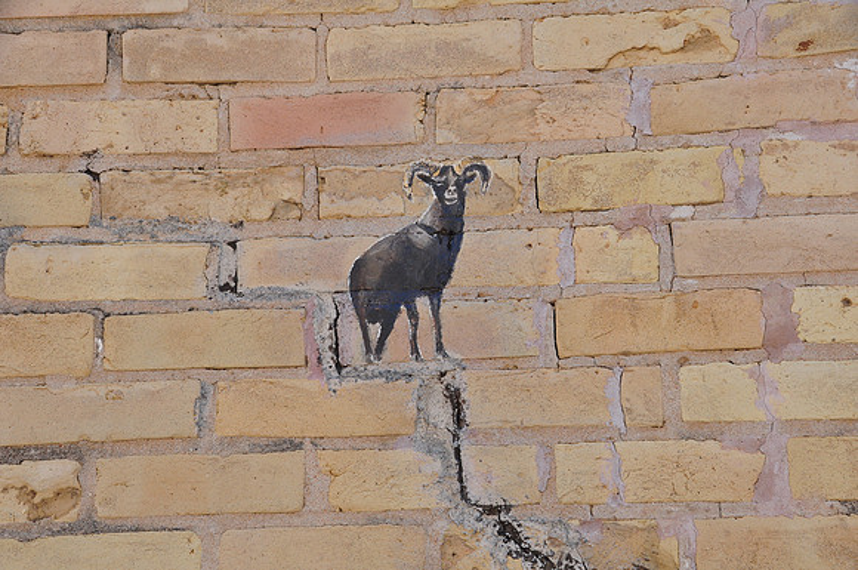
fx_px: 1999
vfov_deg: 16.2
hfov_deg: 24.2
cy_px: 285
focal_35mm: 84
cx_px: 429
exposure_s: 1/125
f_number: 11
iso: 200
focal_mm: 56
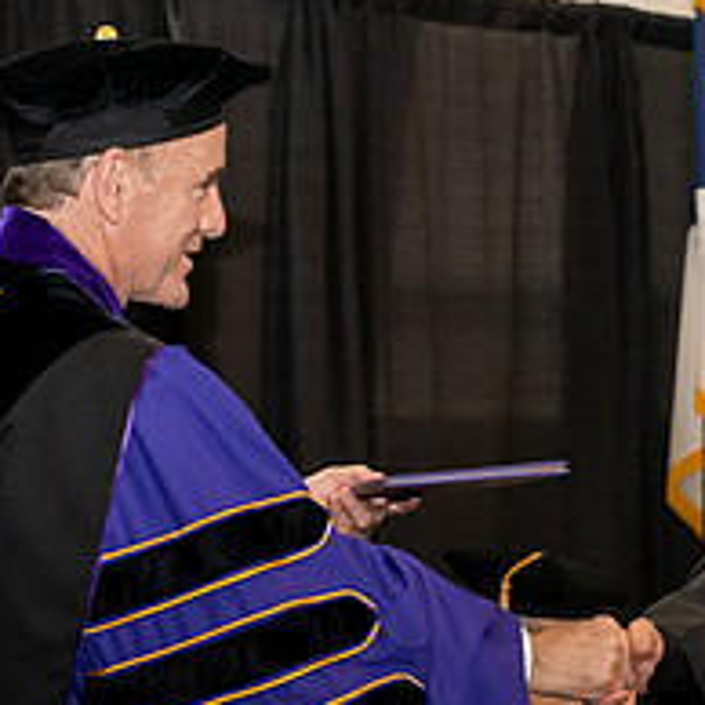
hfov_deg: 9.7
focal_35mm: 178
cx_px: 723
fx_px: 4101
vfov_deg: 9.8
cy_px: 376
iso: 2500
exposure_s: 1/200
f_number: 5.6
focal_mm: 70
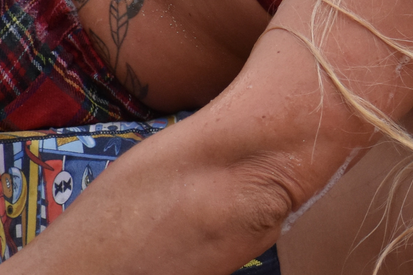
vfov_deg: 1.5
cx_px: 664
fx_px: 10258
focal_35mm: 894
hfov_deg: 2.3
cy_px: -121
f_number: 4.8
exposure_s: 1/800
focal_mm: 135
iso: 800
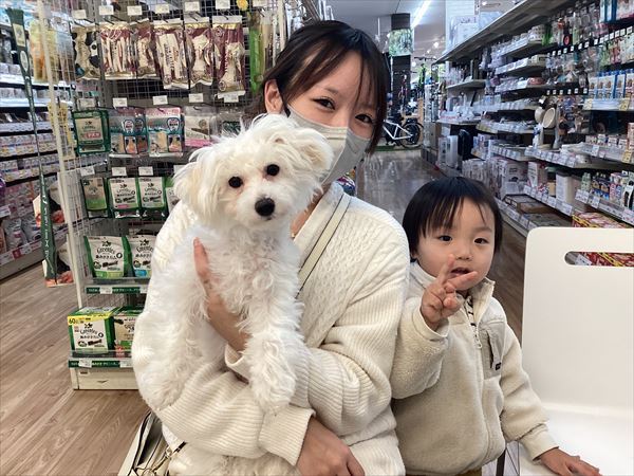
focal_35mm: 31
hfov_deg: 58.4
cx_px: 317
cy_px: 238
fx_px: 568
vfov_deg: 45.4
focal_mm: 3.3
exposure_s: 1/60
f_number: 2.4
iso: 80
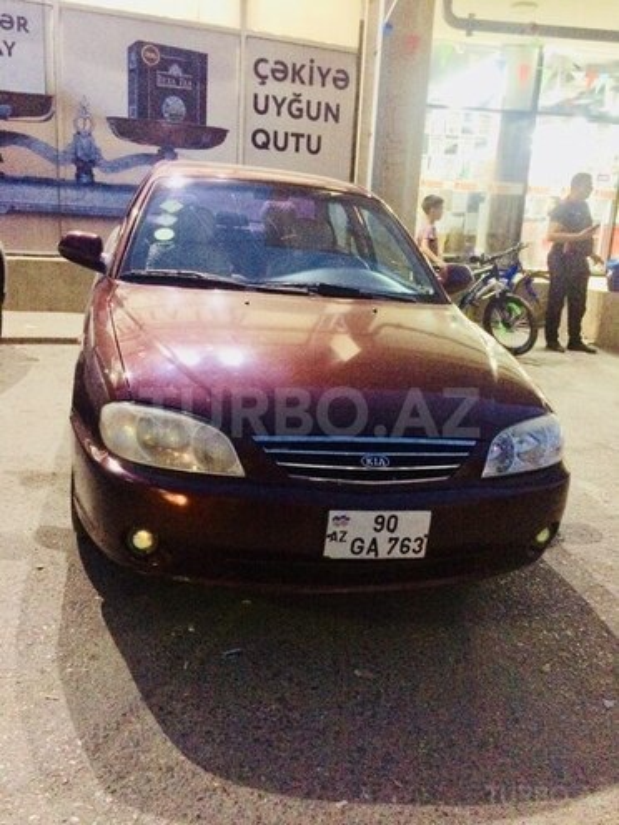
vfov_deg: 61.7
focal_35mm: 29
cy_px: 412
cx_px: 310
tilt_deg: -15.2
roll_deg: -3.3
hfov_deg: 48.2
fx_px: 691
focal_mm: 4.15
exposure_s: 1/17
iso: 400
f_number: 2.2
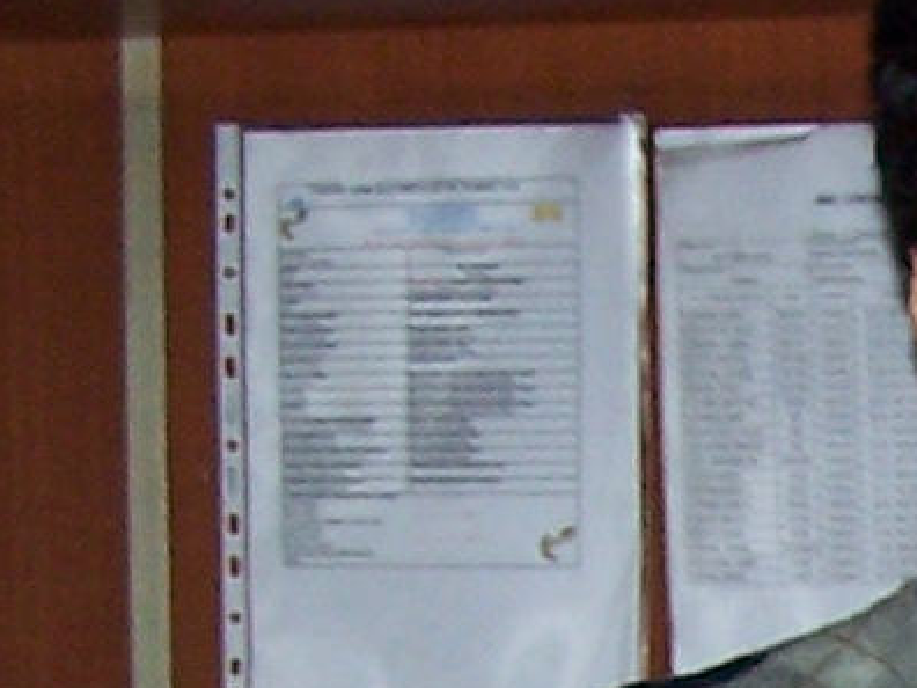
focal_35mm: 221
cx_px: 1554
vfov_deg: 6.6
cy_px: 1274
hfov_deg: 8.7
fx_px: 5854
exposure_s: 1/60
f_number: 2.8
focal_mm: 6.3
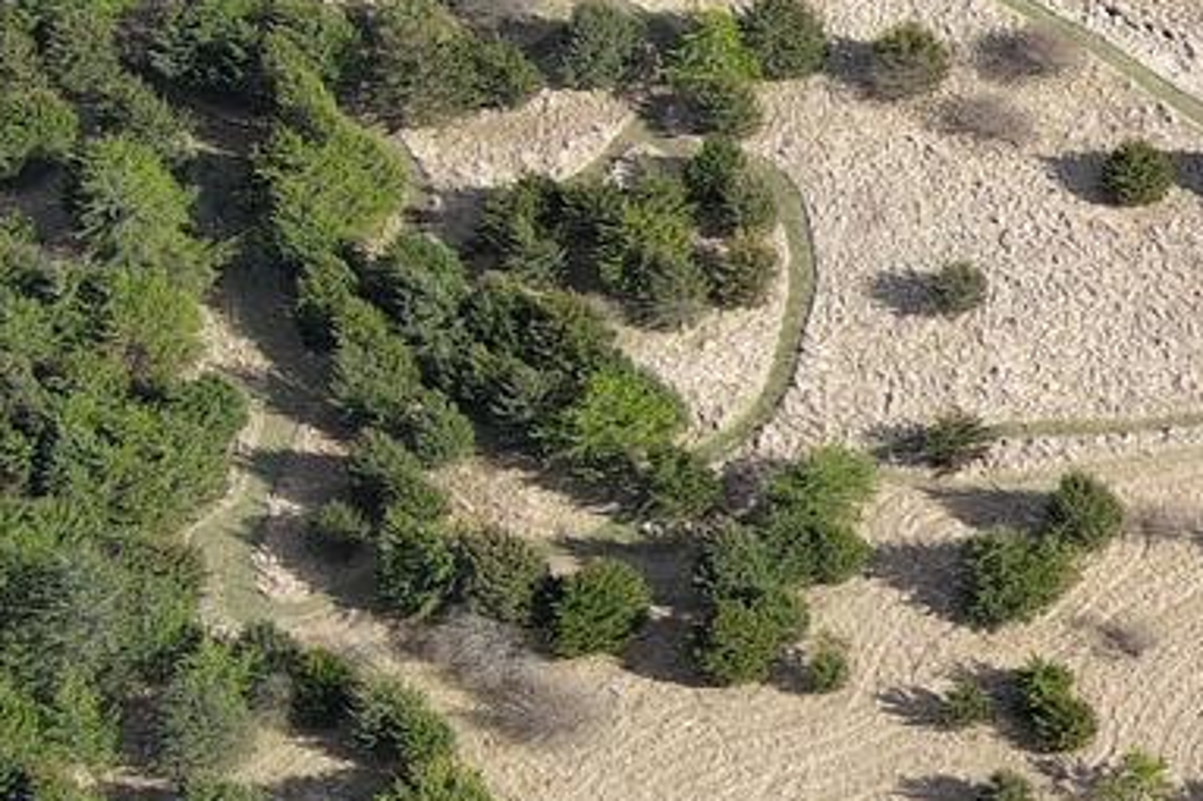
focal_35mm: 155
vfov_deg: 8.8
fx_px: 5177
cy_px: 627
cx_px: 2384
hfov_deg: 11.9
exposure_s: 1/650
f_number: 2.8
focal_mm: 10.57
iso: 100
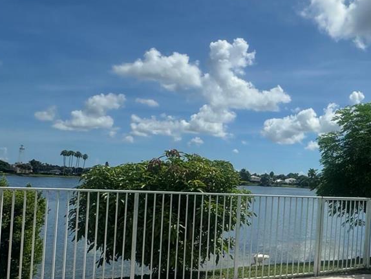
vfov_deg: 36.5
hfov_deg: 41.3
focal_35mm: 39
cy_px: 183
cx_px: 376
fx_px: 418
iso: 50
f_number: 2.2
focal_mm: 2.22
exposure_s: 1/3546
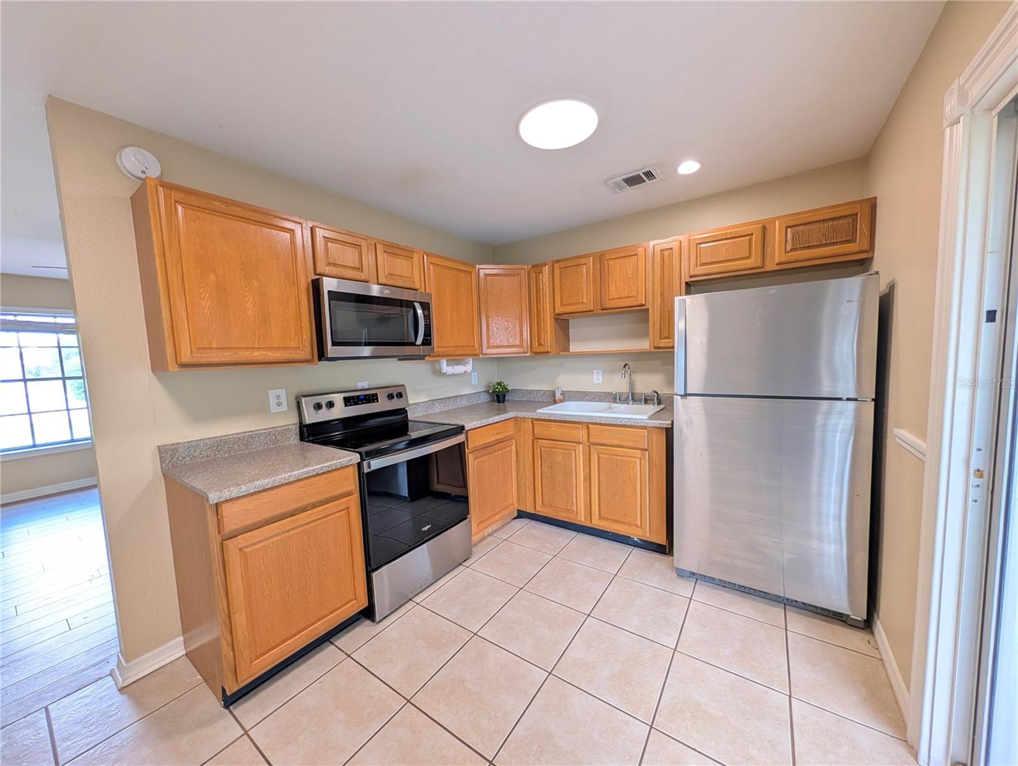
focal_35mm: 12
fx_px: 353
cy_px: 383
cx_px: 509
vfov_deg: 94.6
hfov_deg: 110.5
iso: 161
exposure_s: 1/120
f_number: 1.7
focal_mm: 2.02
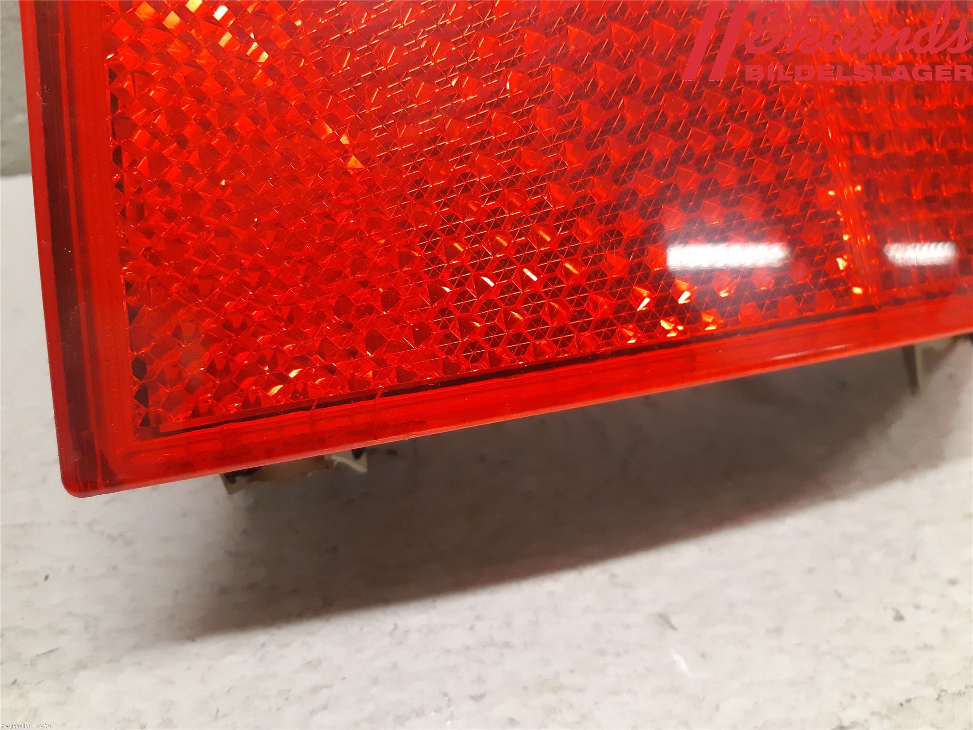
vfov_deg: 53.1
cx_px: 486
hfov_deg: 67.3
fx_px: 731
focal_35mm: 26
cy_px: 365
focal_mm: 3.93
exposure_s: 1/50
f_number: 1.7
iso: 320
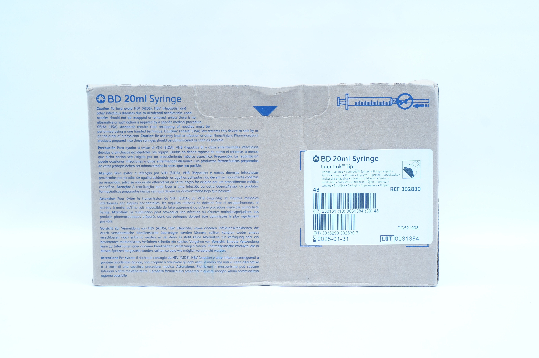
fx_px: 606
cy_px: 179
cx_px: 270
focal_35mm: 40
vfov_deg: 32.9
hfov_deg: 48.0
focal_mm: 27
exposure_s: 1/15
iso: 400
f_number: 8
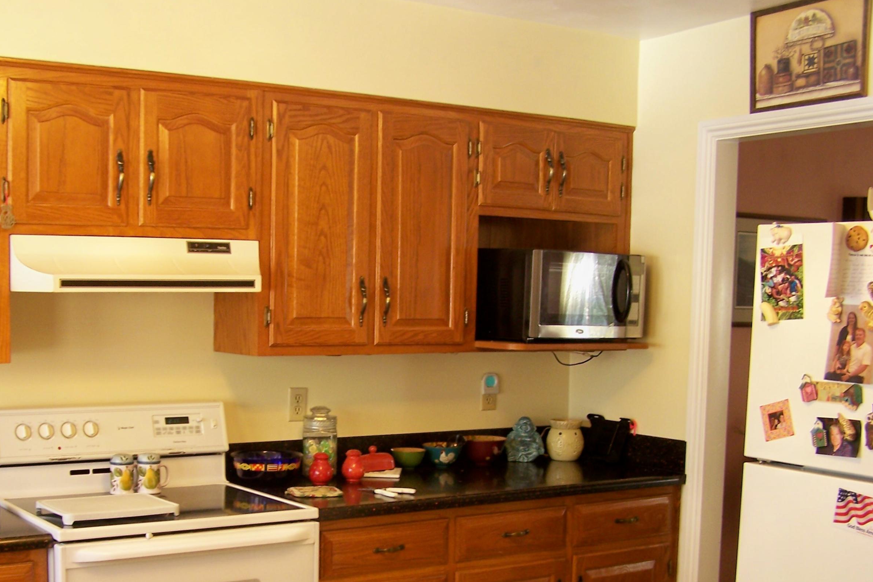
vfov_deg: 26.8
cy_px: 405
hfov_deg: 39.3
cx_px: 321
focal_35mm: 50
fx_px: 1212
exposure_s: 1/5
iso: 64
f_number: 2.8
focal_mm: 6.3
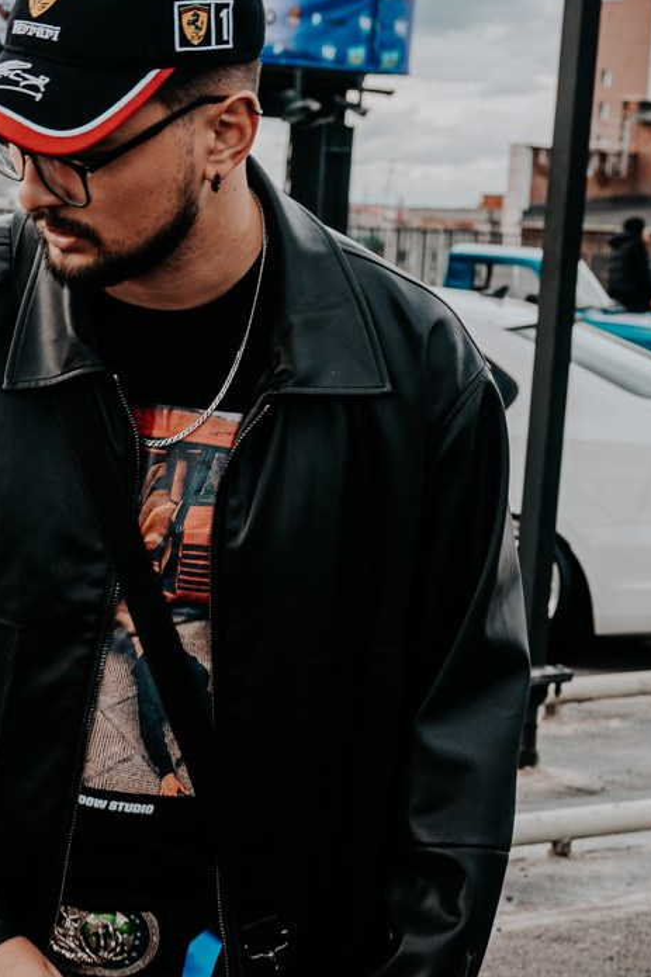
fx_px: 2985
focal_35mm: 110
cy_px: 664
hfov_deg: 12.2
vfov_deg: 18.5
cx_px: -142
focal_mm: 39.8
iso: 100
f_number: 5.6
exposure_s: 1/200
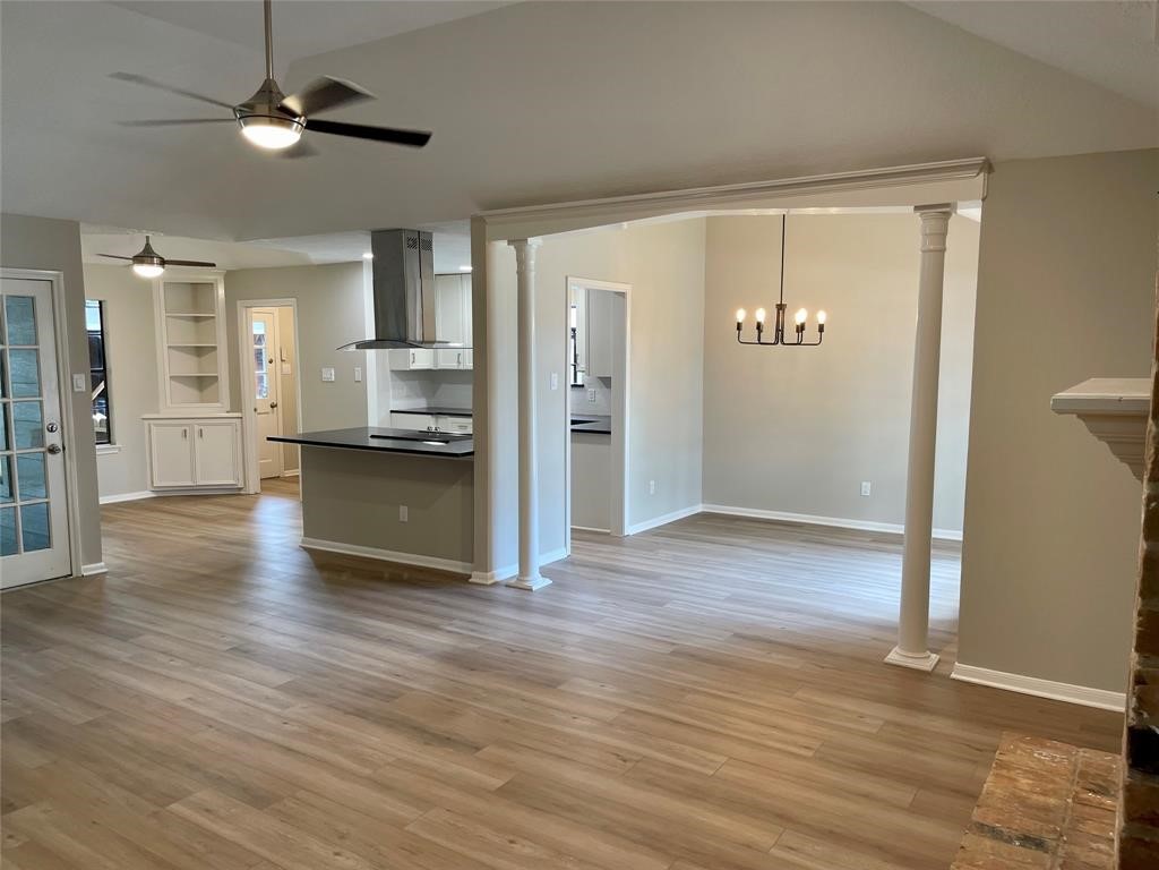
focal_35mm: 26
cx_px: 580
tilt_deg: -6.7
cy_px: 435
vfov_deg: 53.1
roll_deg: +0.0
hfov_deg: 67.3
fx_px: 871
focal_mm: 5.1
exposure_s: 1/60
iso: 80
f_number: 1.6
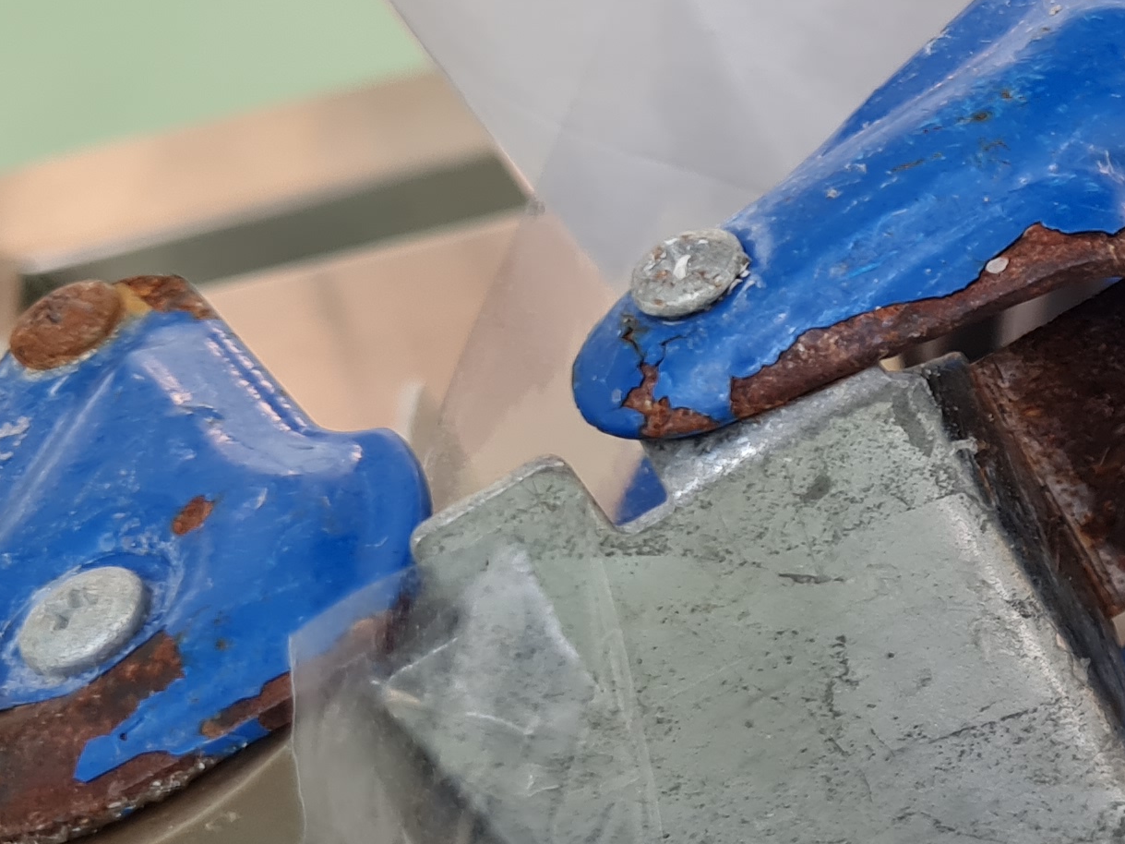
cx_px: 1410
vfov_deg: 17.1
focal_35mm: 86
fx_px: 2795
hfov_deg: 20.9
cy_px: 593
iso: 100
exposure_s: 1/100
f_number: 1.8
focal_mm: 5.4
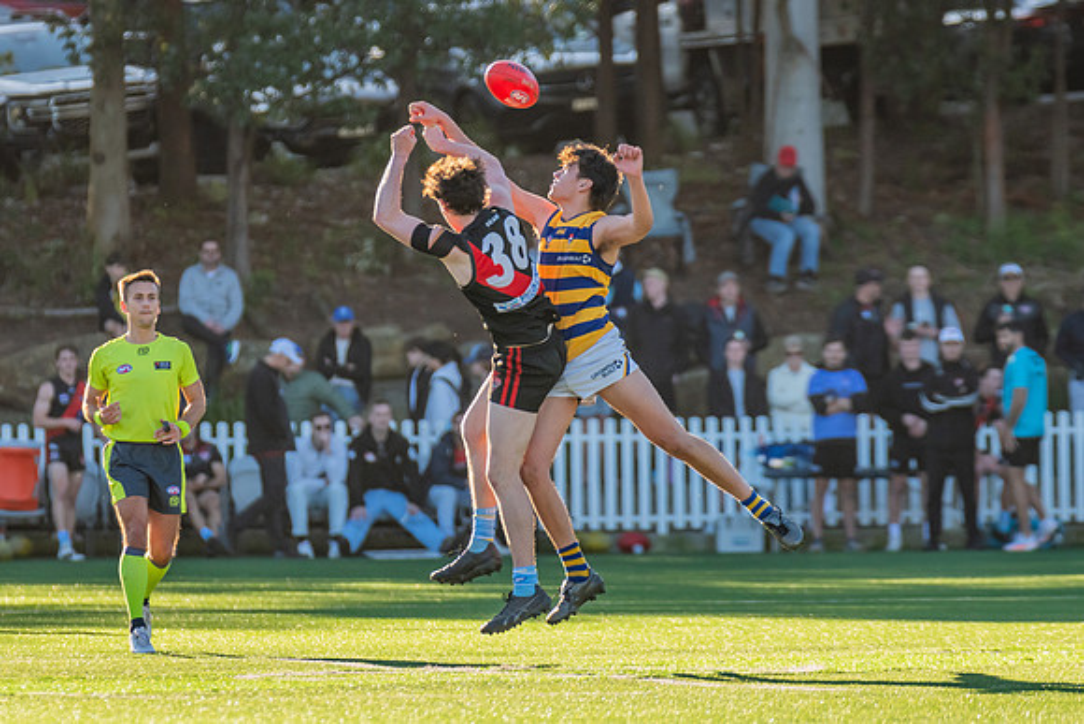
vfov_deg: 2.6
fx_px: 15798
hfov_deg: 3.9
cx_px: 579
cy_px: 323
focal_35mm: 525
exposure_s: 1/1250
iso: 1000
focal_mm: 410
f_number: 5.6
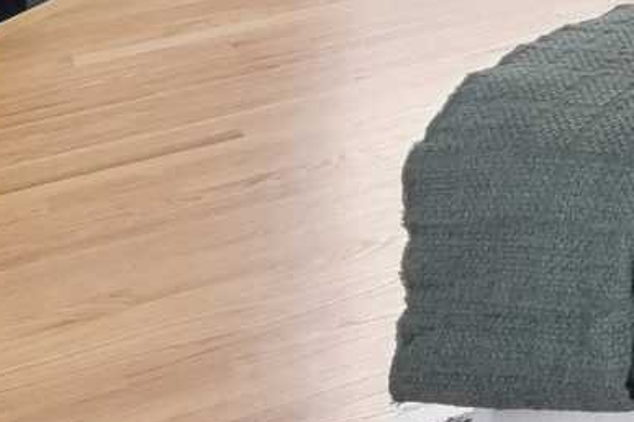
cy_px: -734
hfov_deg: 13.6
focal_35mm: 111
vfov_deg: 10.0
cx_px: 1499
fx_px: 1955
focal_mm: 14
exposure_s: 1/10
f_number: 13
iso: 400
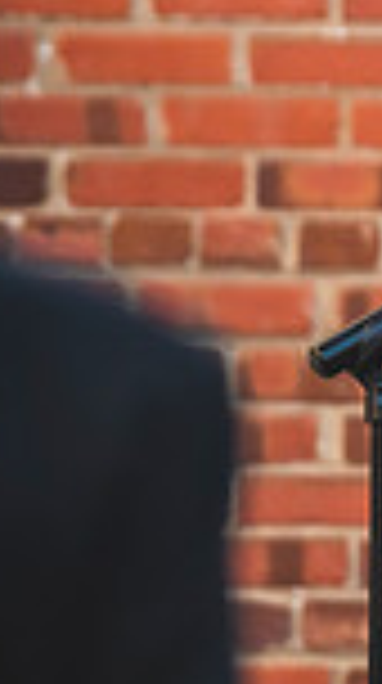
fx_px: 15013
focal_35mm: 830
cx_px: 1299
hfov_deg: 1.4
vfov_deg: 2.6
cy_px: 213
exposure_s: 1/640
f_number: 2.8
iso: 640
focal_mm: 200
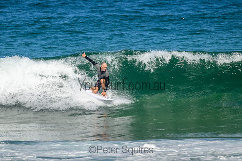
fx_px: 6188
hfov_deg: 2.2
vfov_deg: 1.5
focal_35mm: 920
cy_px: 69
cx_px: 103
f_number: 11
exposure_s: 1/2000
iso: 1100
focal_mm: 800
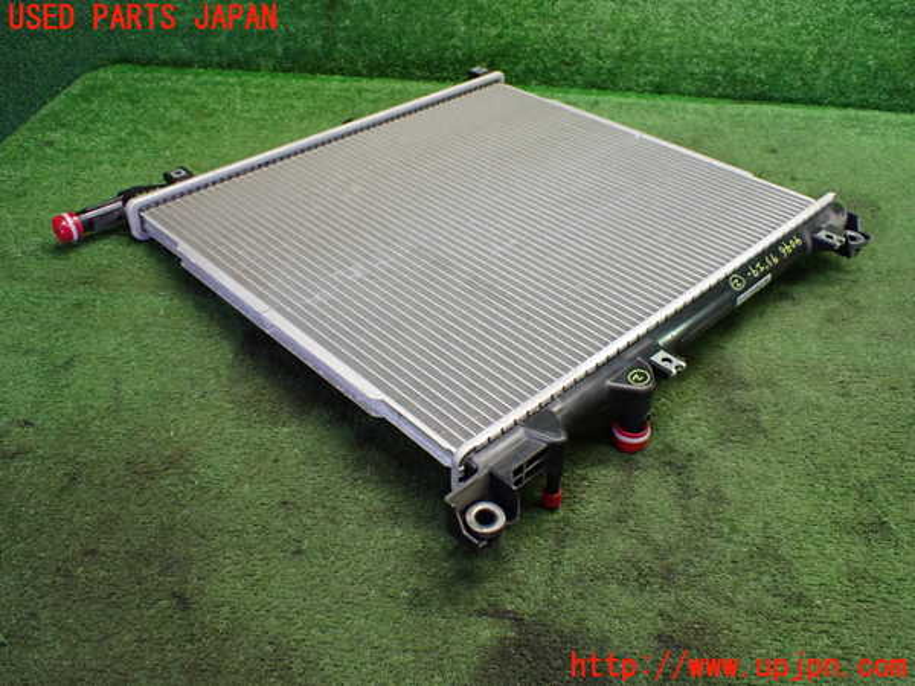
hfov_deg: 60.0
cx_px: 458
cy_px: 343
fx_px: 793
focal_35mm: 30
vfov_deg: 46.8
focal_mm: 5.4
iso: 640
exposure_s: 1/125
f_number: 2.3
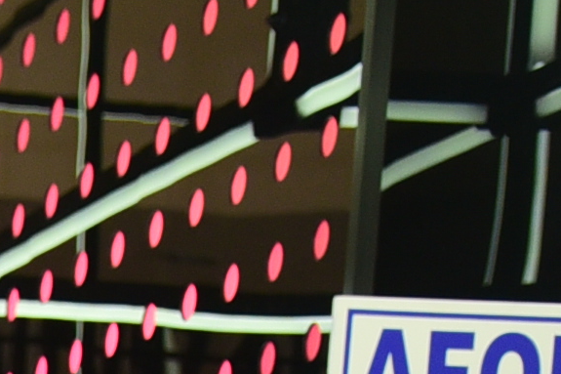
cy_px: 1452
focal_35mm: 251
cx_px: -1135
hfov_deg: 7.3
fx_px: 3910
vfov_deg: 5.0
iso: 800
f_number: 5.6
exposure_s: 1/125
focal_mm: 32
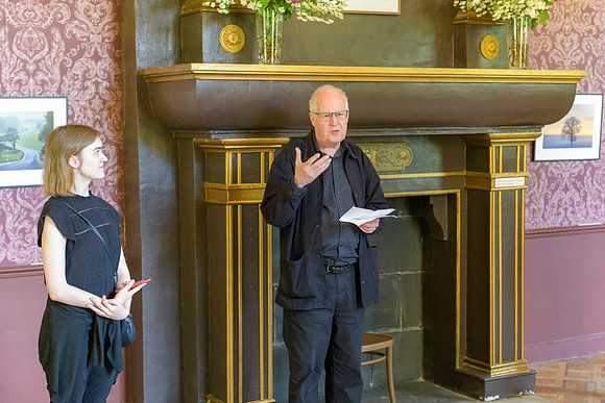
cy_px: 199
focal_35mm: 61
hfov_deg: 32.6
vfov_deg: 22.1
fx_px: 1033
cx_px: 306
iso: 9000
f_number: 3.5
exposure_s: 1/125
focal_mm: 60
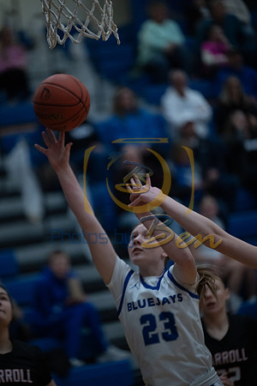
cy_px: 193
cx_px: 128
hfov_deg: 7.2
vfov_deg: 10.8
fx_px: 2034
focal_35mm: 190
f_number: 2.8
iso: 4000
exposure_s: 1/1250
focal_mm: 190
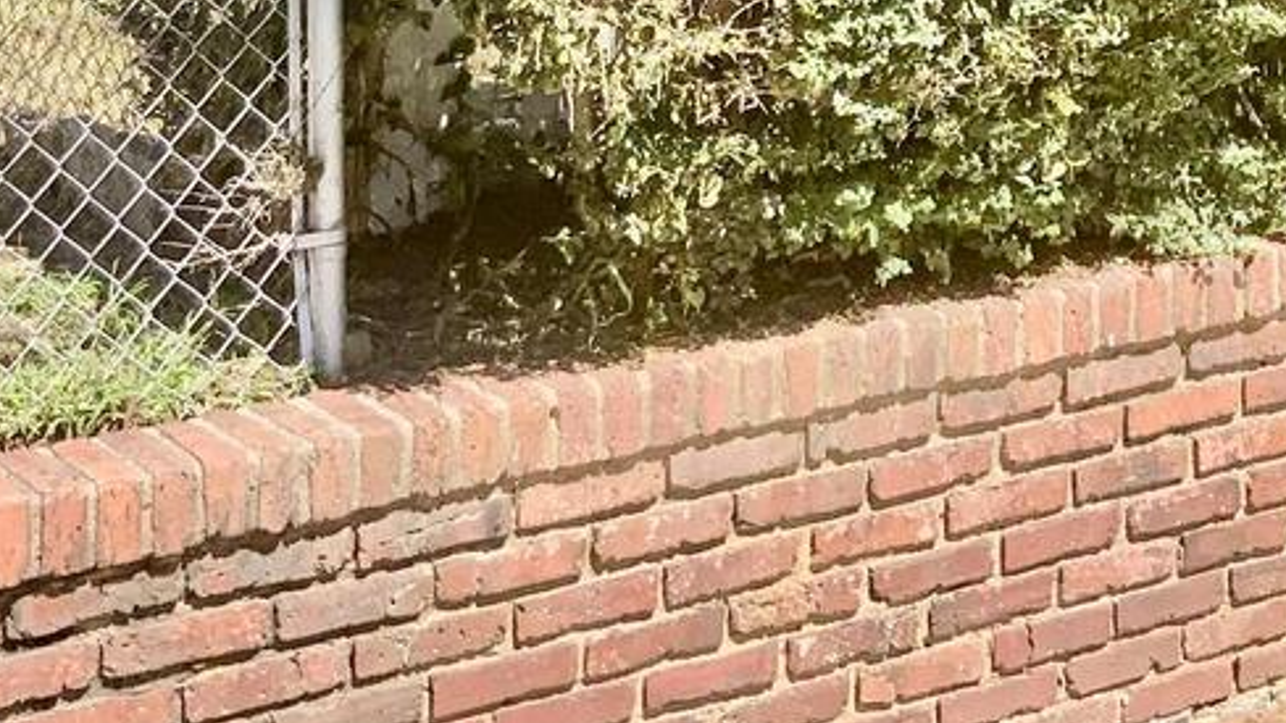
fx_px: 3171
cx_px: 1023
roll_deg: +2.4
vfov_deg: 11.8
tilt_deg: +3.7
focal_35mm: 93
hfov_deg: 22.6
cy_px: -668
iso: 16
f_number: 1.8
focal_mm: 3
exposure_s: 1/1098
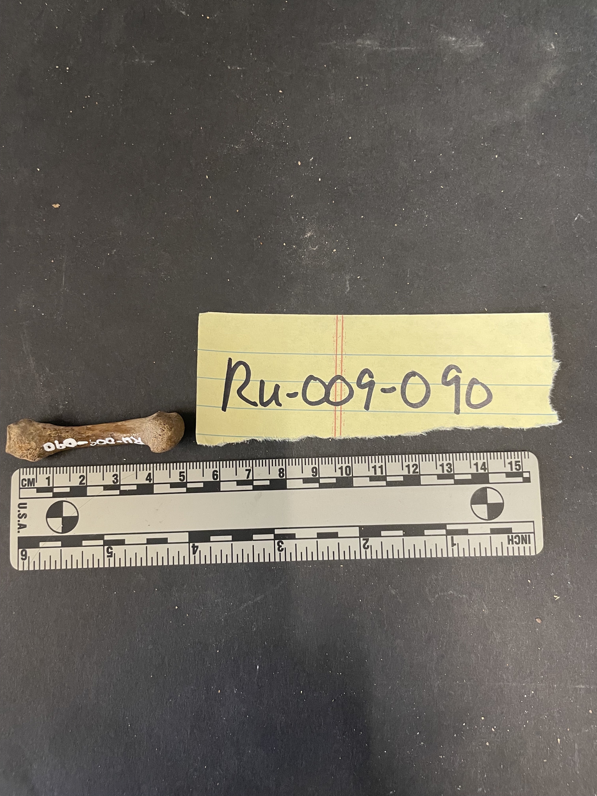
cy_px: 398
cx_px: 298
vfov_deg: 67.3
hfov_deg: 53.1
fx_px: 598
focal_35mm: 26
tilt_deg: -84.6
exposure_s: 1/40
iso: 400
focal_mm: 4.2
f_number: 1.6
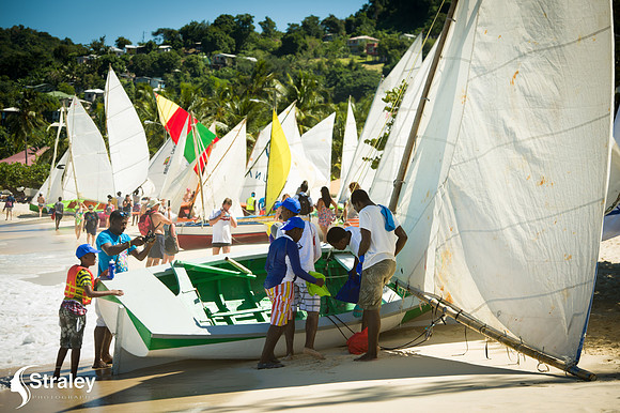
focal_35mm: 116
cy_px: 206
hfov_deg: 17.7
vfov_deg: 11.8
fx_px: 1997
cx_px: 310
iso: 100
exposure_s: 1/250
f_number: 8
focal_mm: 116
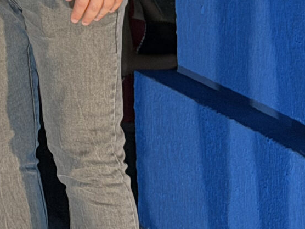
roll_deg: +1.7
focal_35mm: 221
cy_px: -286
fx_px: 1947
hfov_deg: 8.6
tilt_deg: +0.9
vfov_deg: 6.5
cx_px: -262
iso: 200
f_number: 1.78
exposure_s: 1/40
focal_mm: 6.76
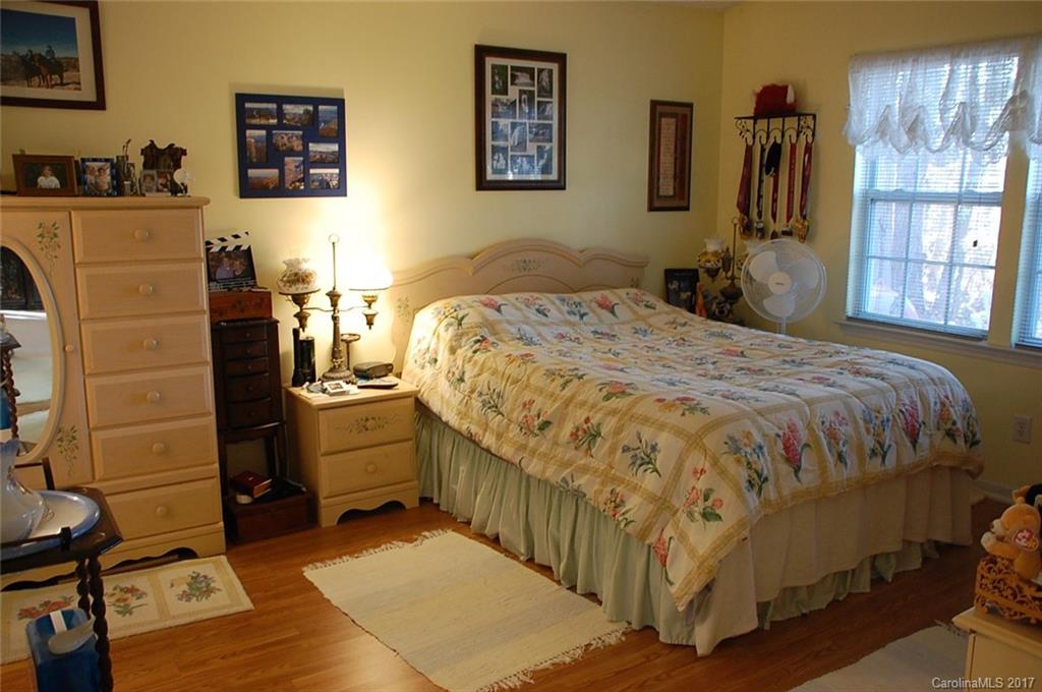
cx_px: 521
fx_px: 867
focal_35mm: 30
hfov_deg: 62.0
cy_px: 346
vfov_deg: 43.5
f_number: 3.8
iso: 800
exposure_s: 1/30
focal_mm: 20
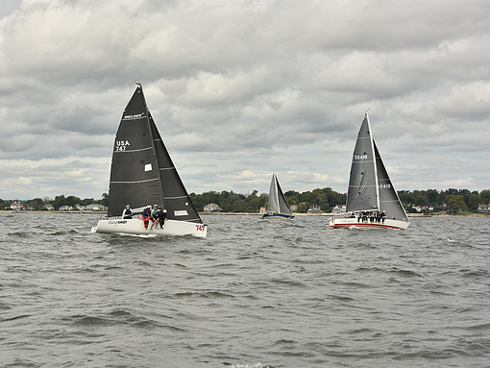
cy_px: 185
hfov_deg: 23.8
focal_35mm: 82
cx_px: 219
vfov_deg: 18.0
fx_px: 1161
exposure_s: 1/800
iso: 250
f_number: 9
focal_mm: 75
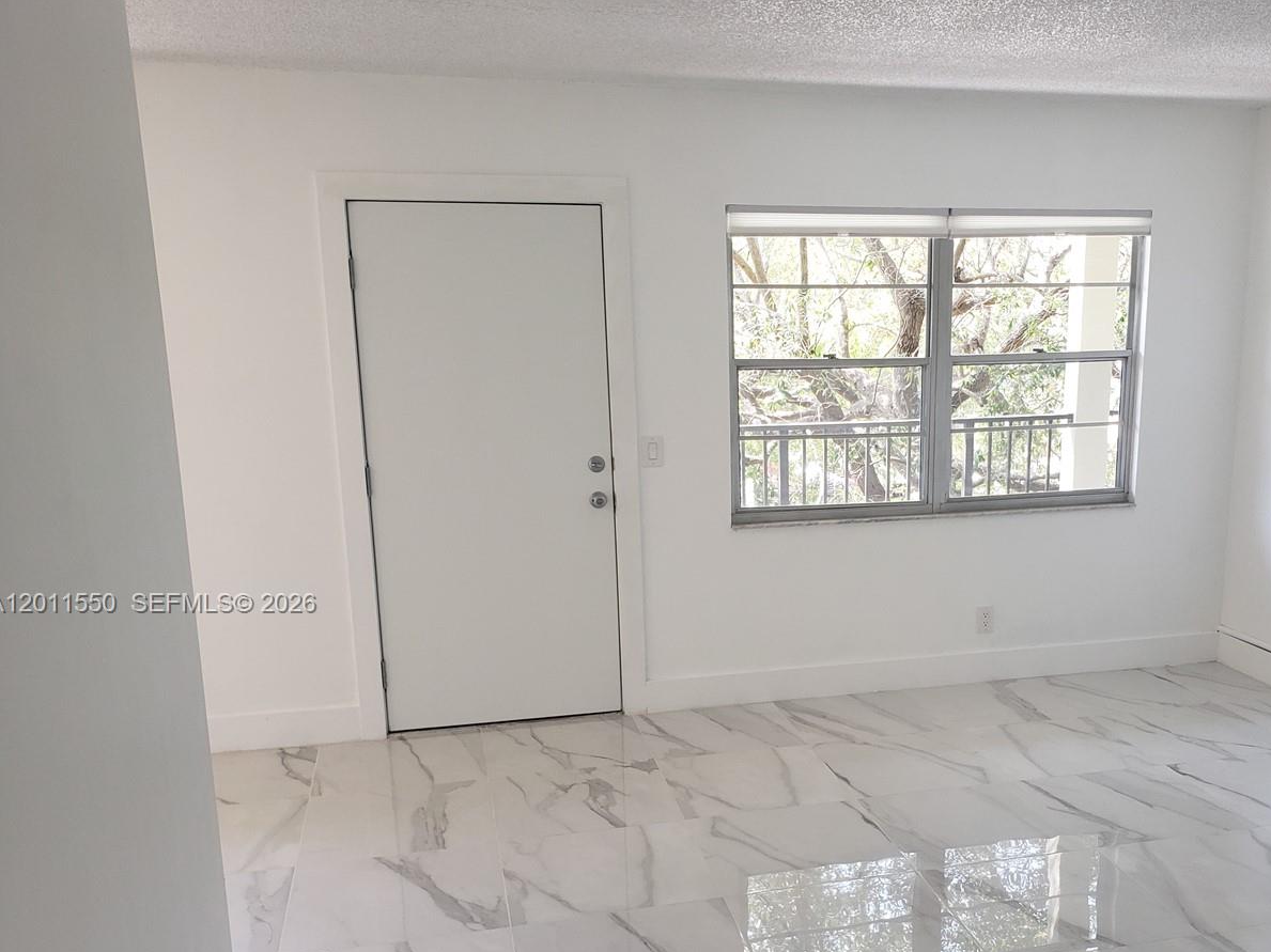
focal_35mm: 35
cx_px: 838
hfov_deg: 51.7
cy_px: 605
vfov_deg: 40.4
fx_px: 1285
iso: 100
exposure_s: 1/60
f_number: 2.4
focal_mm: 4.3
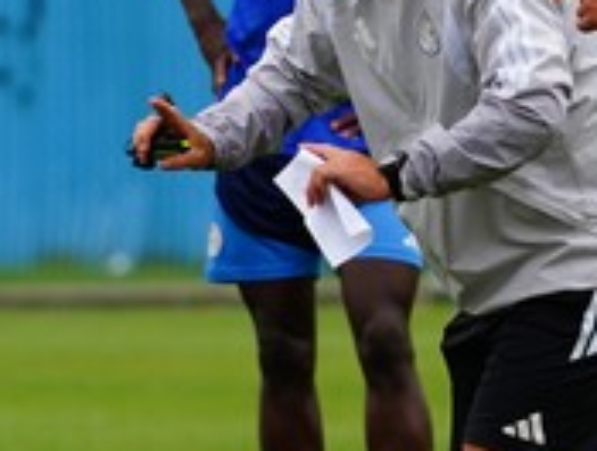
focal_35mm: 1358
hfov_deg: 1.5
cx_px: 133
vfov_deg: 1.1
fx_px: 23469
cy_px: 244
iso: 250
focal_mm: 335
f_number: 5.6
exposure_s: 1/350
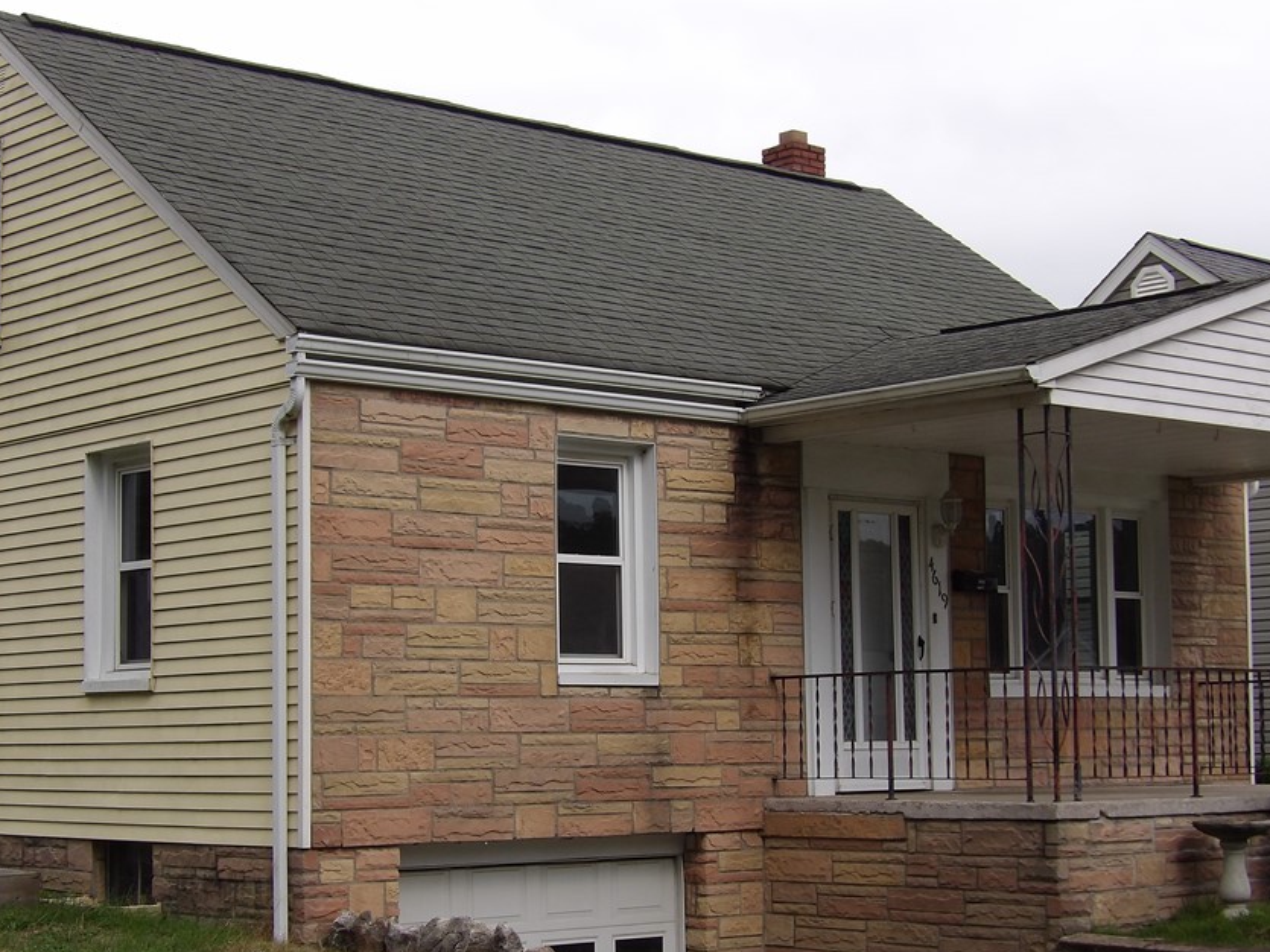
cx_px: 621
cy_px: 544
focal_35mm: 65
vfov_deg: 22.6
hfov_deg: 29.8
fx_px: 2384
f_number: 3.9
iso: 100
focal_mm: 9.5
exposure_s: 1/404
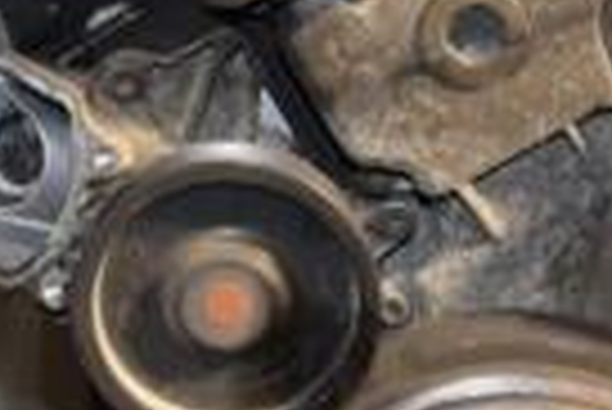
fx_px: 3148
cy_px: 41
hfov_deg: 11.1
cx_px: 171
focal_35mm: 185
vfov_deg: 7.4
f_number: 5
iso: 800
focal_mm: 28
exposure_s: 1/60
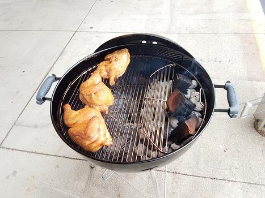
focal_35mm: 26
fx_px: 199
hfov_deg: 67.3
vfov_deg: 53.0
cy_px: 99
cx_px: 132
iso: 40
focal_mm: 4.2
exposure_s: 1/259
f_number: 1.7
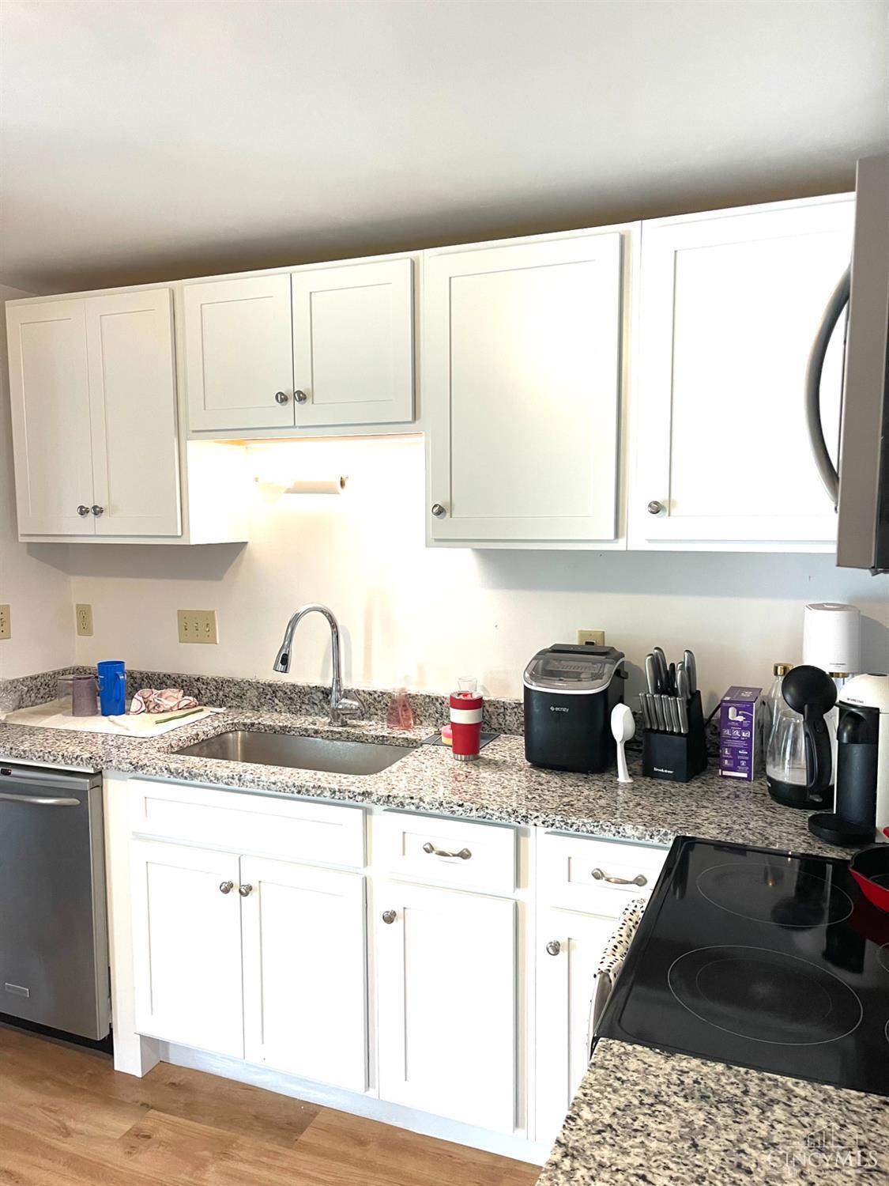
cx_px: 444
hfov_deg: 54.9
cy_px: 593
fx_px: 856
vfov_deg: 69.4
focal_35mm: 25
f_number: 1.6
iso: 125
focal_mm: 5.1
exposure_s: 1/60
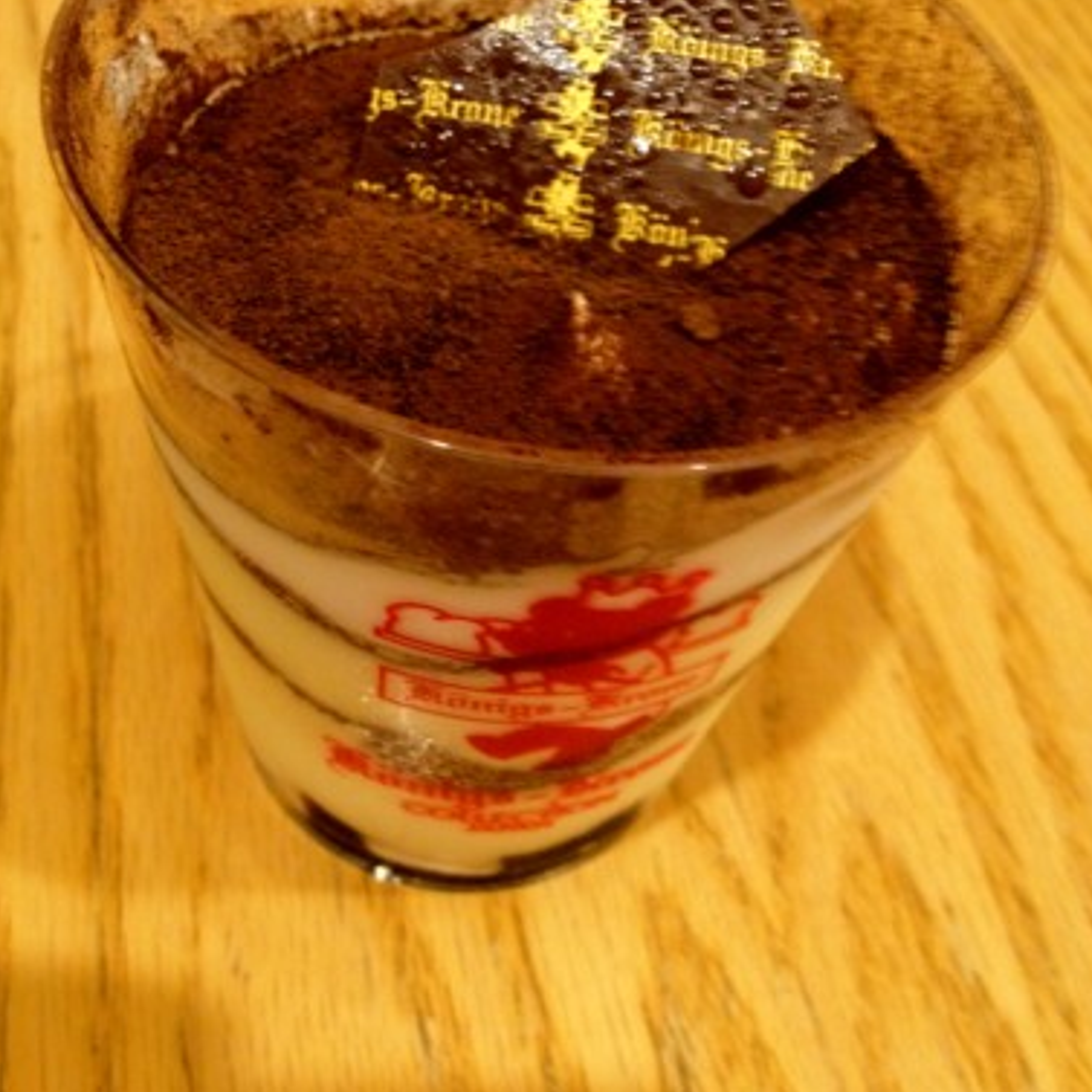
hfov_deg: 40.0
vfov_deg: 39.8
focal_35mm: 42
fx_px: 1499
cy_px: 414
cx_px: 545
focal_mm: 4.28
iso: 400
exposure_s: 1/15
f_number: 2.4
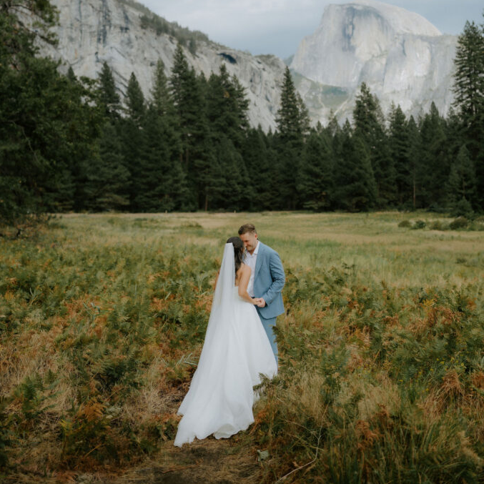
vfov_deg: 37.0
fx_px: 712
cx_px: 242
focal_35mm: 45
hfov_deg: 37.6
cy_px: 144
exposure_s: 1/1250
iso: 80
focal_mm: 35
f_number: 2
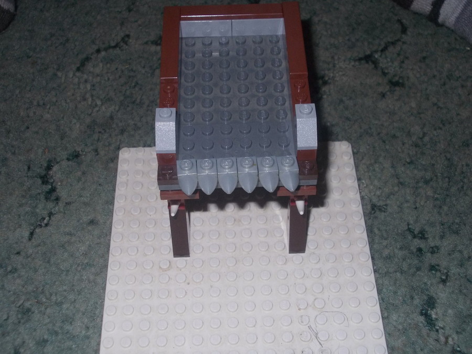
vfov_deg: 28.6
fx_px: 695
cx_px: 236
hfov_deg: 37.5
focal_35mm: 51
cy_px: 177
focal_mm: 7.2
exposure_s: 1/30
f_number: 3.6
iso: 200
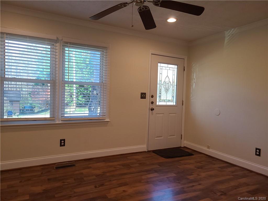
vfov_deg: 53.1
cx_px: 134
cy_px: 100
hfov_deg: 67.3
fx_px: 201
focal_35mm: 26
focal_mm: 5.4
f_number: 1.8
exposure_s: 1/60
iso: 50
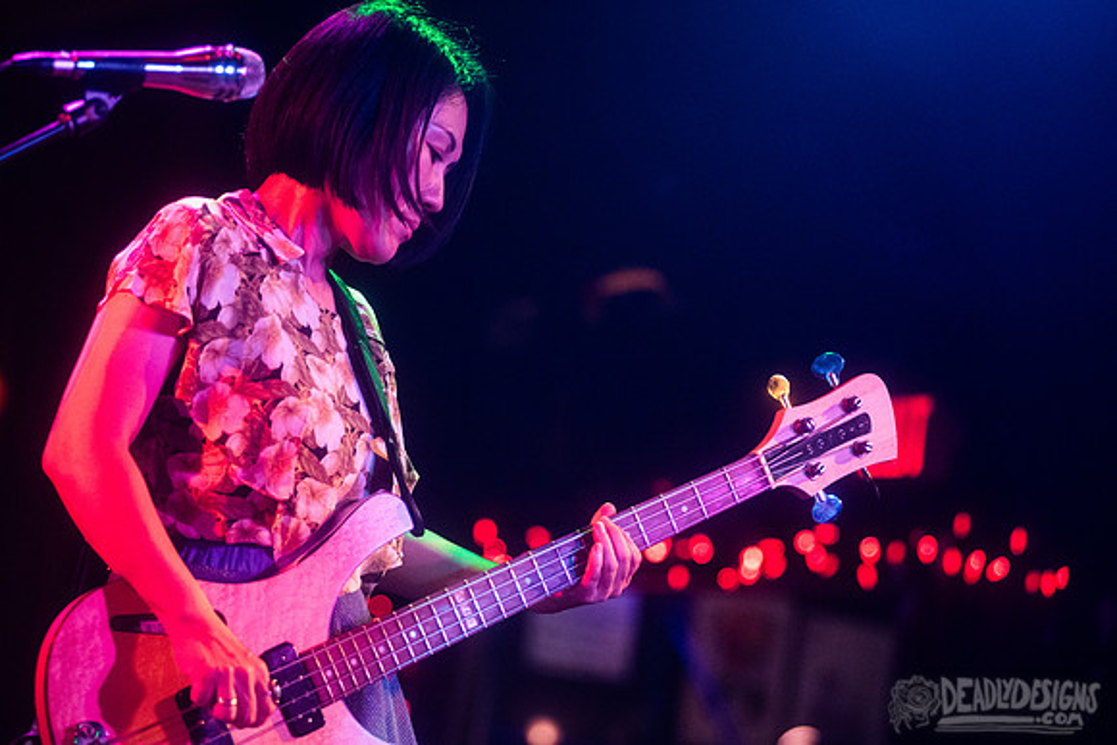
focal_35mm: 124
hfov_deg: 16.5
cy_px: 395
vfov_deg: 11.1
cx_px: 487
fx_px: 3850
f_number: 3.2
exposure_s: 1/160
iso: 2500
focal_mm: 110
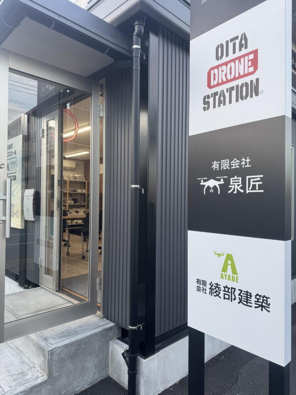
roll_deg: -0.2
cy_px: 198
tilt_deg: -1.8
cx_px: 148
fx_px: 274
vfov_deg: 71.6
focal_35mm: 24
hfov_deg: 56.8
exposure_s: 1/121
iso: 64
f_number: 1.78
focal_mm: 6.76
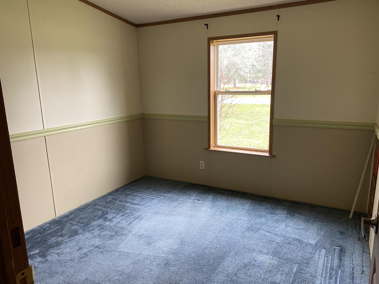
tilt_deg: -12.1
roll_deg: +1.7
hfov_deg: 67.3
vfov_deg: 53.1
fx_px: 285
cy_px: 142
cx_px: 190
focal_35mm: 26
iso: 160
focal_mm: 4.25
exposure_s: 1/60
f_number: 1.8
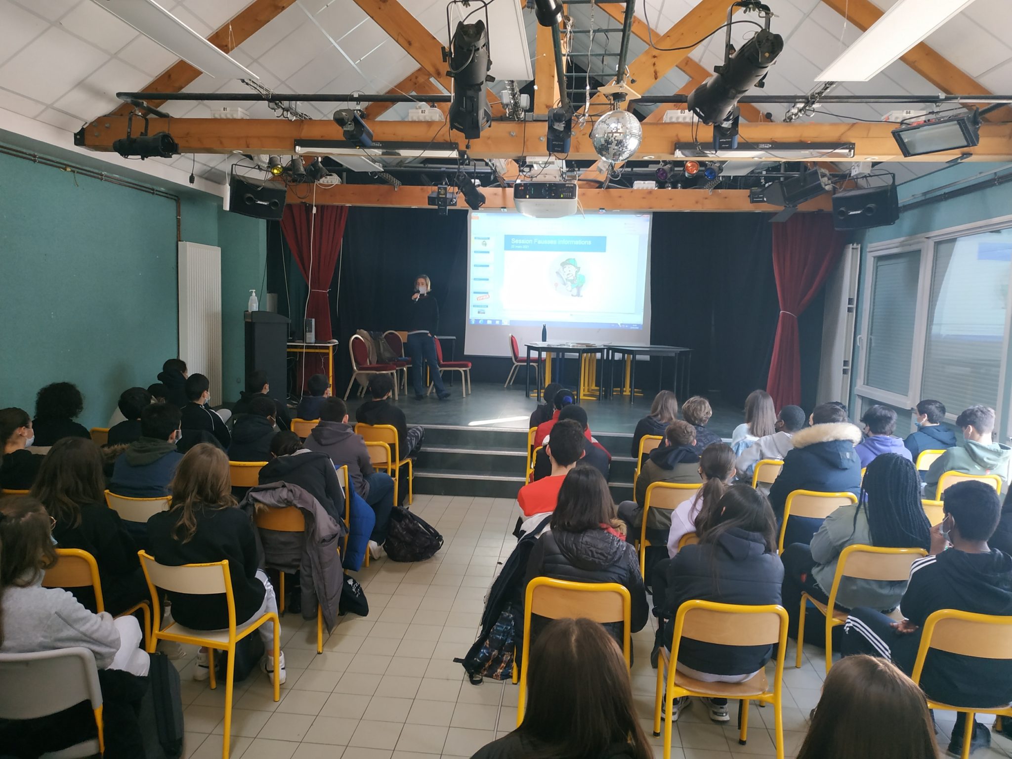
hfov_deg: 71.6
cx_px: 506
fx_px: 702
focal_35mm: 24
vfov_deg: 56.8
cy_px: 380
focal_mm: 3.94
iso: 250
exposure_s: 1/25
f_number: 1.9
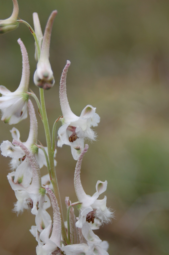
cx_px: 84
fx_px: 847
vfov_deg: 17.1
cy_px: 128
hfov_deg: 11.4
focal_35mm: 120
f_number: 5.6
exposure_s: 1/400
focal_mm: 80
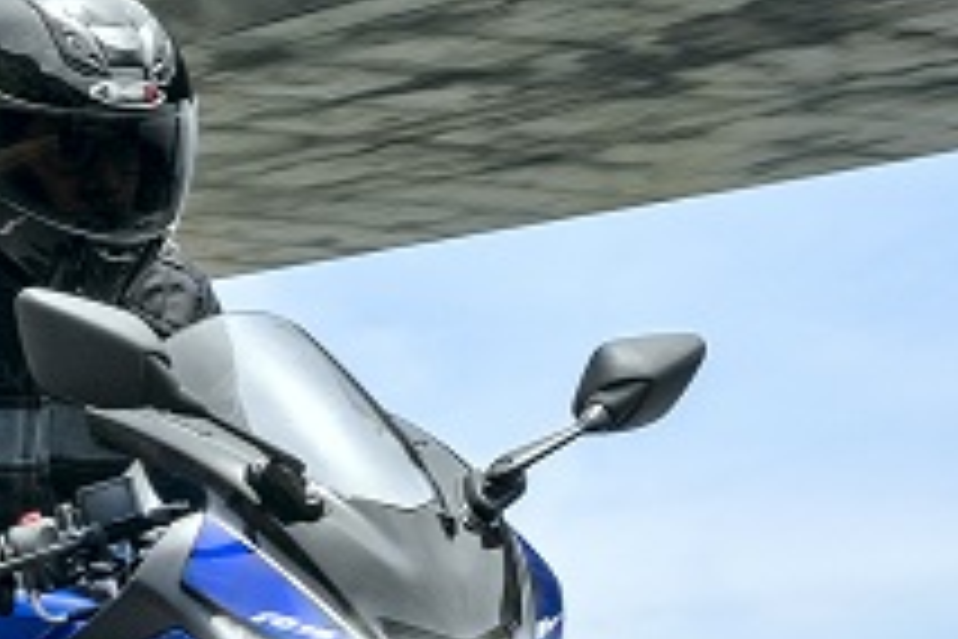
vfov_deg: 8.1
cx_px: -412
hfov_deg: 11.6
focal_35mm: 170
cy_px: 576
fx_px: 4524
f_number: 11
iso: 125
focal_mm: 38
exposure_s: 1/160
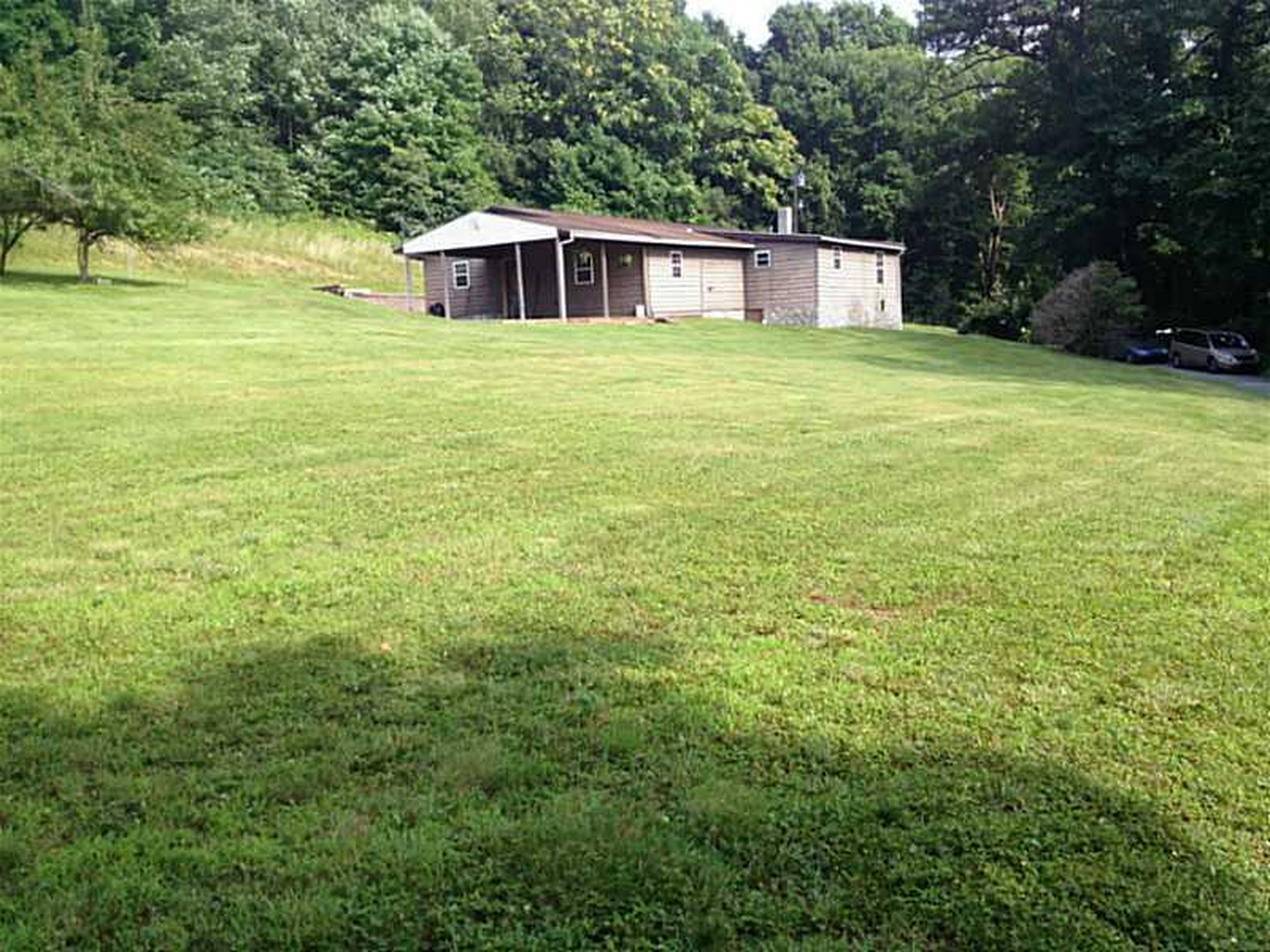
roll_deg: +3.3
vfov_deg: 40.7
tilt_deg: -8.8
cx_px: 635
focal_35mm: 35
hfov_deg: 52.6
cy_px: 476
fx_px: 1284
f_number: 2.4
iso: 50
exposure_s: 1/347
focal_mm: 4.28
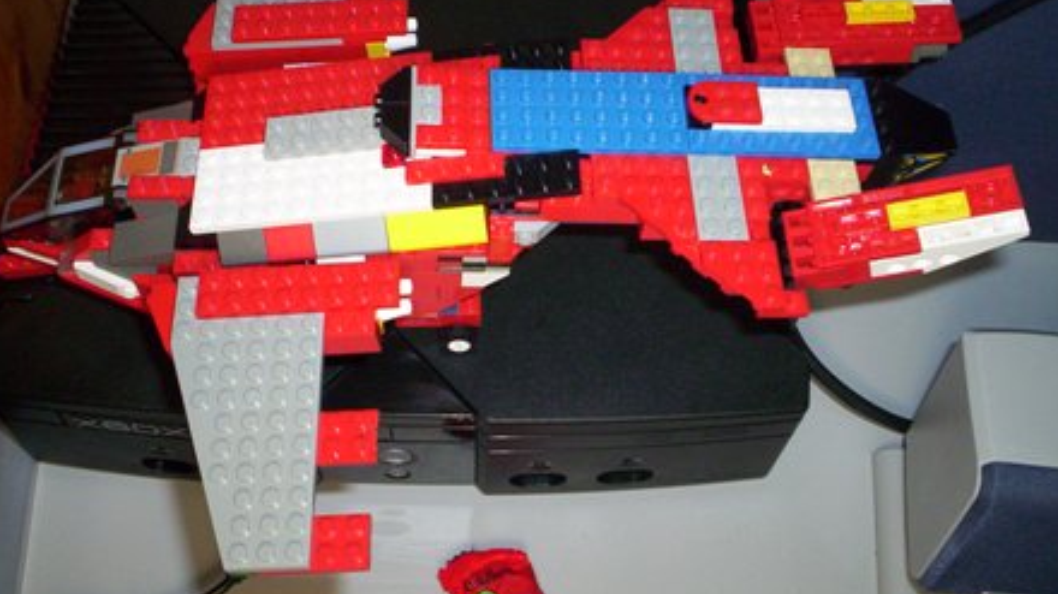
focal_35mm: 42
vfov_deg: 28.3
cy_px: 255
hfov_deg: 48.4
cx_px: 528
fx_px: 1178
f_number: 4.5
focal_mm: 4.99
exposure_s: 1/60
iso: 140
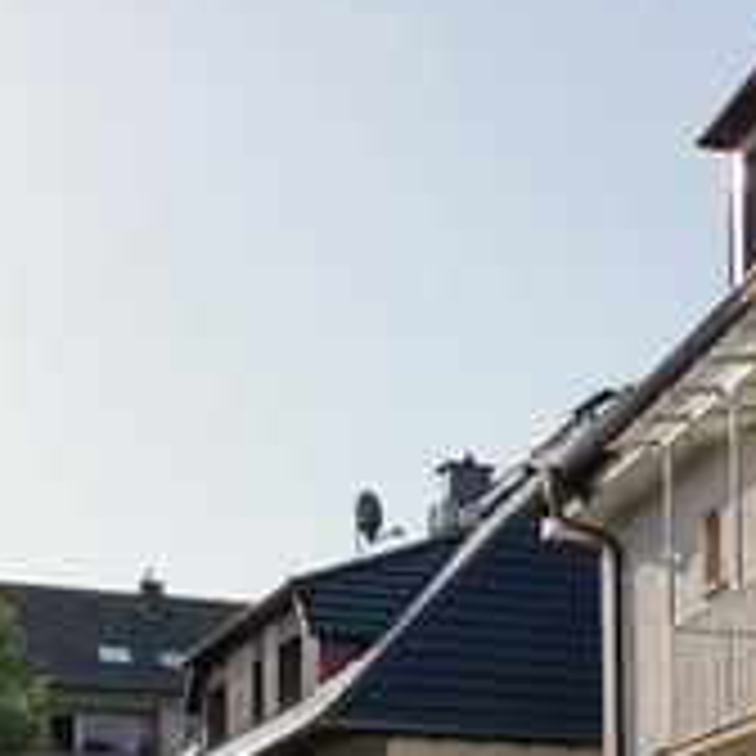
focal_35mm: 82
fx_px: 2026
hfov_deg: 20.3
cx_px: 801
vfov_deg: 20.0
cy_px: 882
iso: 50
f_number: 1.8
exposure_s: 1/2646
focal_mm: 4.75
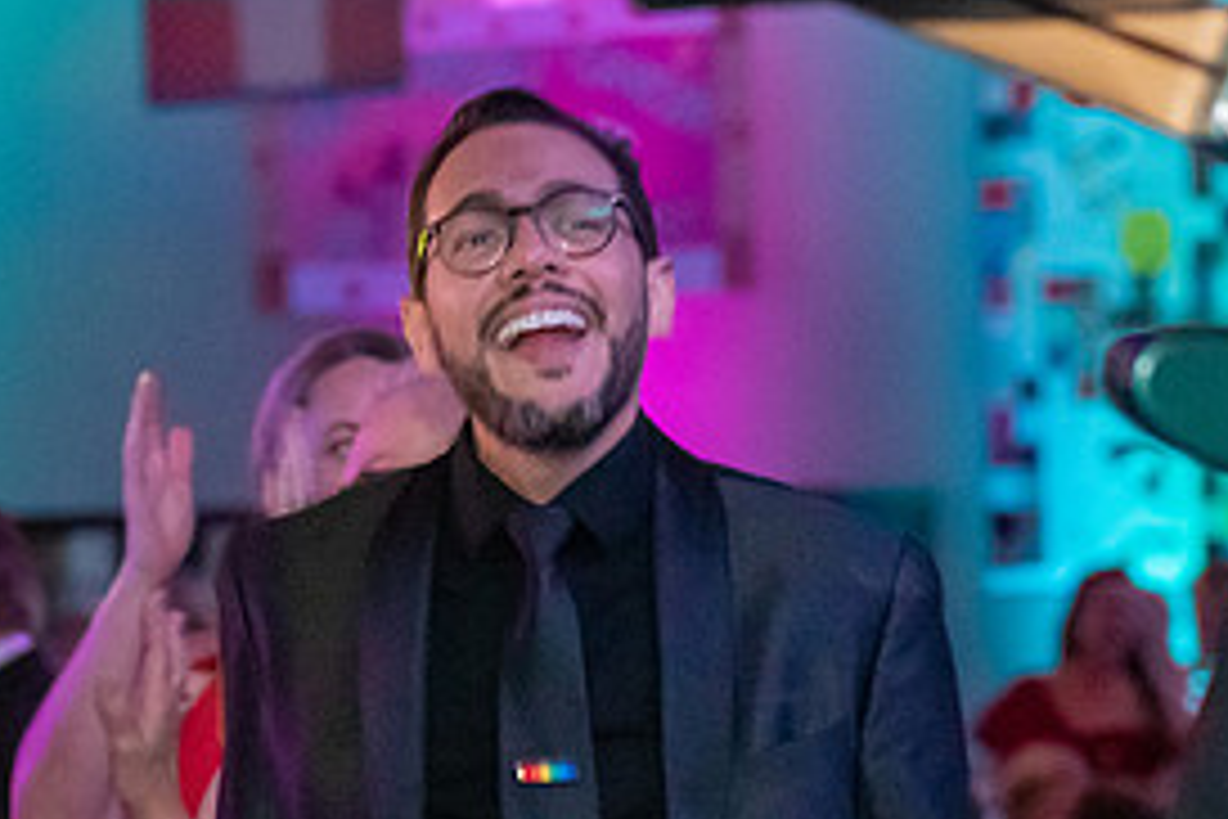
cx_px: 405
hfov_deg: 6.3
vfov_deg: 4.2
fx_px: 11085
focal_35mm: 325
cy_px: 718
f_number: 4.8
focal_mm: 102
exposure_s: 1/60
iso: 6400
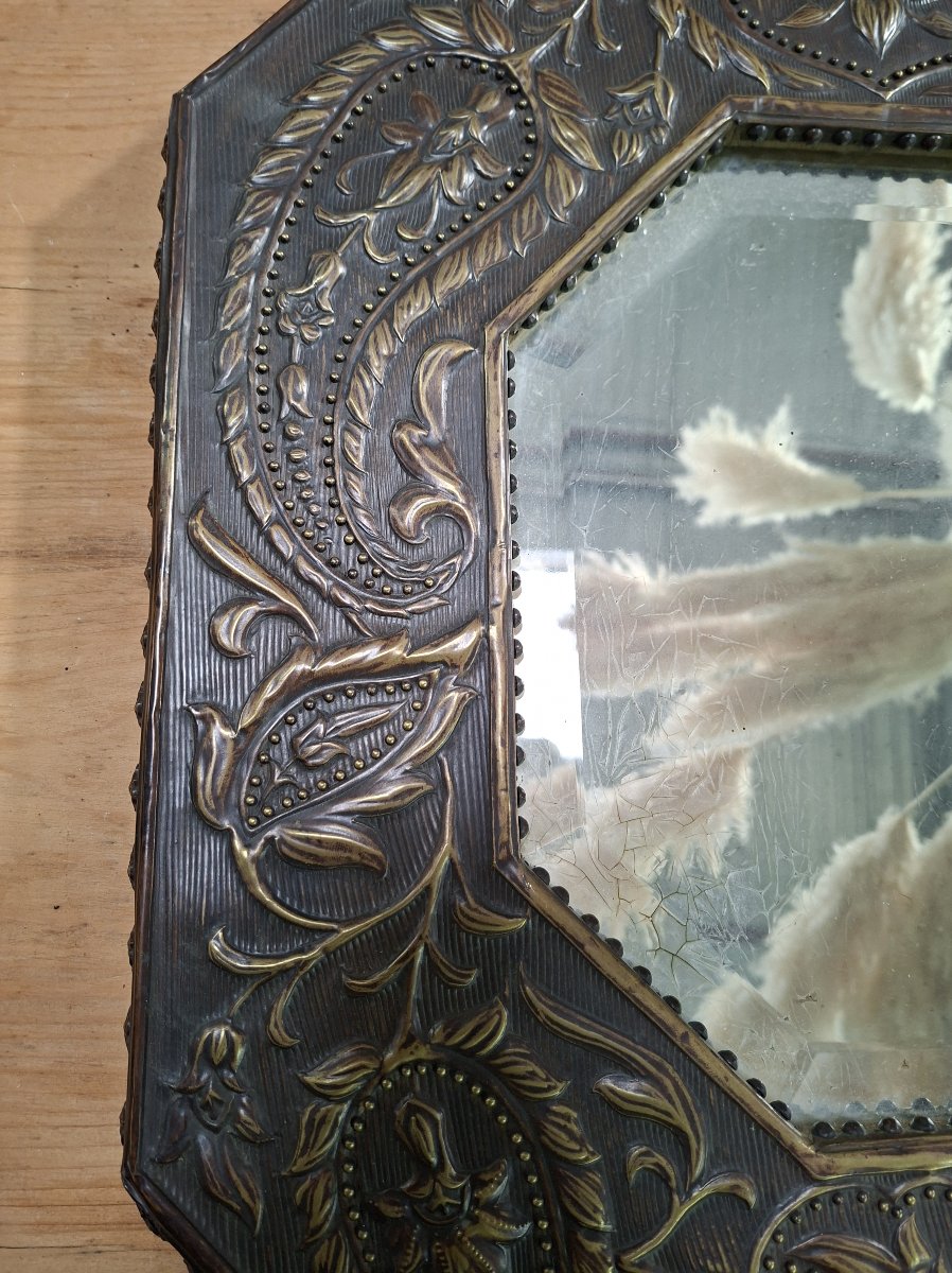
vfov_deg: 74.0
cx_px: 476
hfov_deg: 58.8
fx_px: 845
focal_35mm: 23
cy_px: 636
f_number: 1.8
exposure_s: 1/50
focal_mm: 5.54
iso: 250
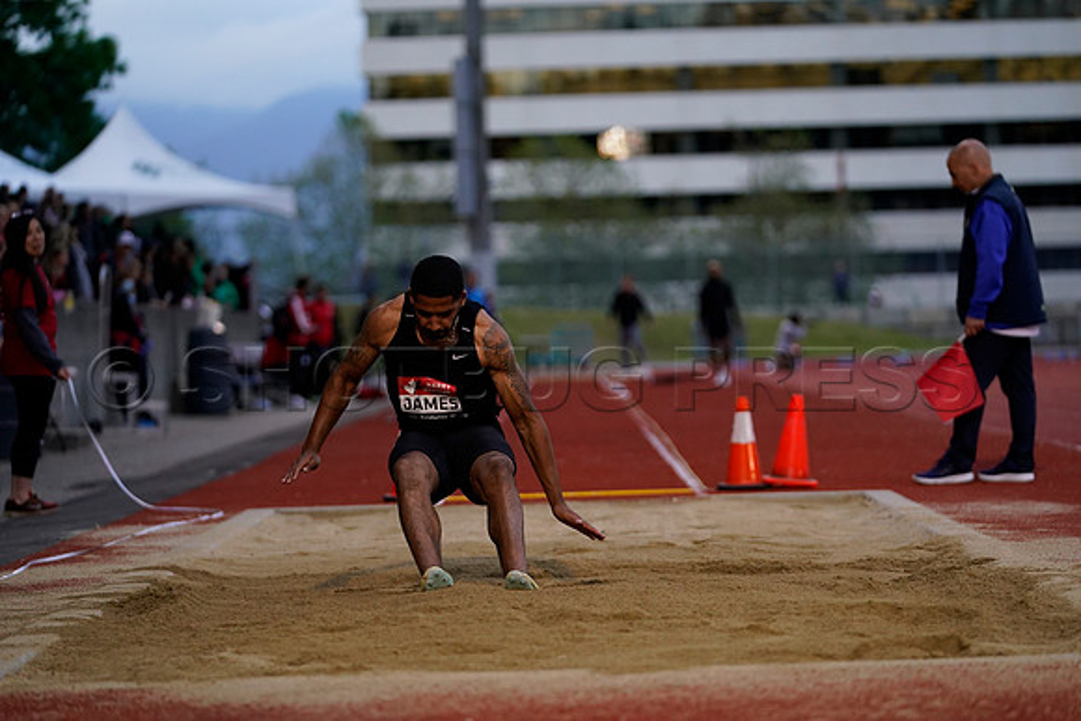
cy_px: 360
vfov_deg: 10.2
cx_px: 540
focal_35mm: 135
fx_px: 4055
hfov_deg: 15.2
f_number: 2.8
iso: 2000
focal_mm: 135
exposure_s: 1/1600
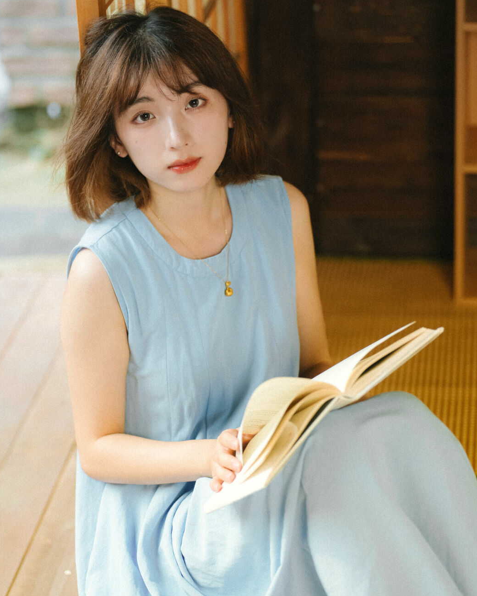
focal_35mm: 101
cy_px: 279
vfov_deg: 19.0
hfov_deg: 15.2
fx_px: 1782
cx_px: 237
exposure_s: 1/320
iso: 400
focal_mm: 89
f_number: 2.8
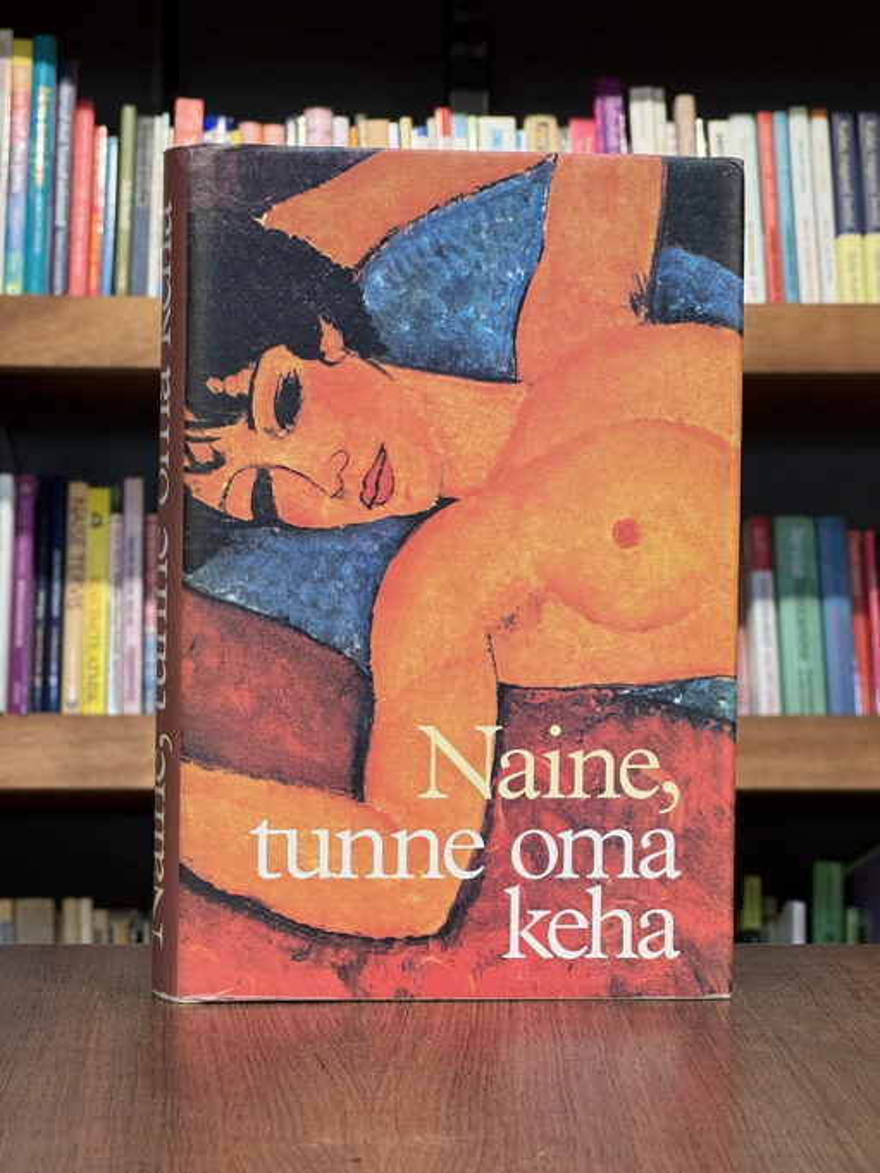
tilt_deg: +0.2
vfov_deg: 25.3
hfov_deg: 19.1
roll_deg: -0.5
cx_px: 440
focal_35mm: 77
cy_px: 586
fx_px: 2609
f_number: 2.8
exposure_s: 1/99
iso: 160
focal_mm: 9
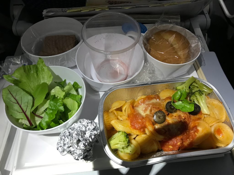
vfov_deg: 49.7
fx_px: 189
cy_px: 88
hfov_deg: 63.4
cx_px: 117
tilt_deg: -54.8
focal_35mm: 28
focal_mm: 3.99
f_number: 1.8
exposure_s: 1/16
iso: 50
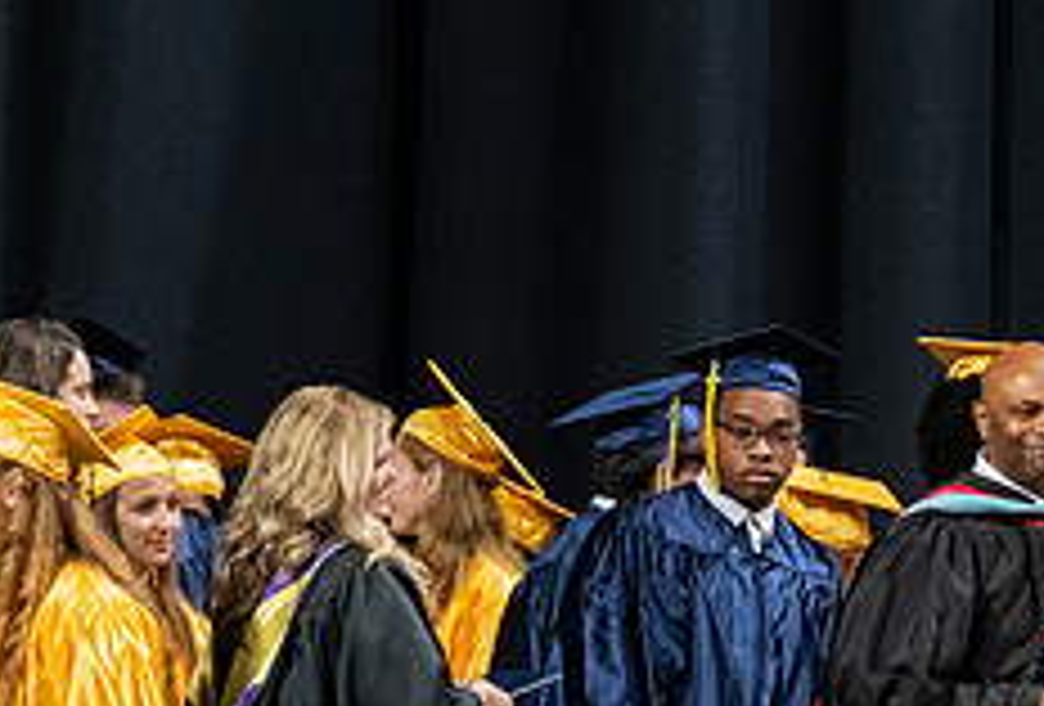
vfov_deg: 1.6
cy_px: 781
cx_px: 1178
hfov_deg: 2.4
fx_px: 24530
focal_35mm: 842
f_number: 4
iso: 2000
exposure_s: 1/200
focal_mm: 190
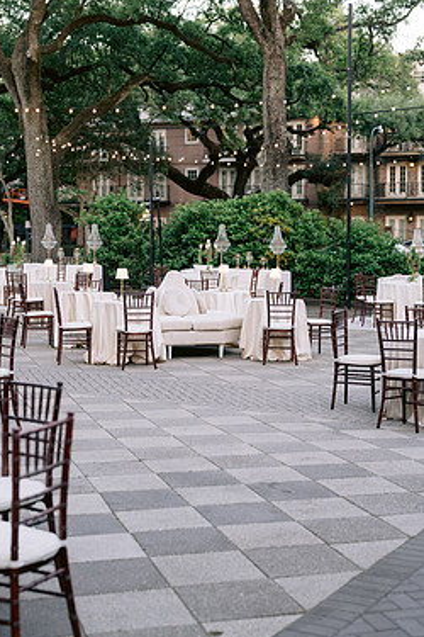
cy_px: 311
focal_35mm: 60
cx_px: 171
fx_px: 1060
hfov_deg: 22.6
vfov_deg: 33.4
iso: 400
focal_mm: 50
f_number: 2.8
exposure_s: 1/200
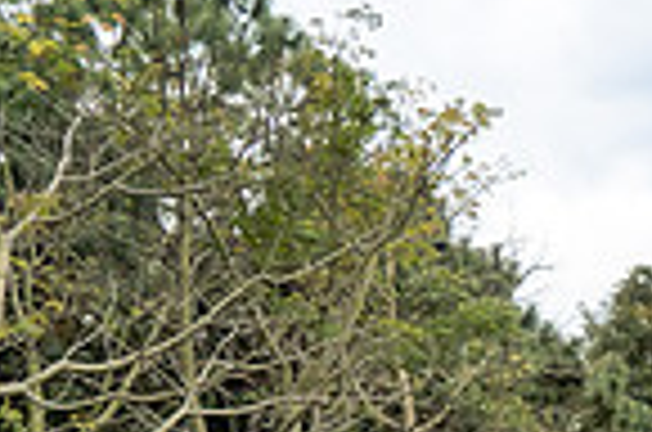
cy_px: 763
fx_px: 1825
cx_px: 1142
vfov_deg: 12.4
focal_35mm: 101
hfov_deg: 17.0
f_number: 7.1
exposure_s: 1/200
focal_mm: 24
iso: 640
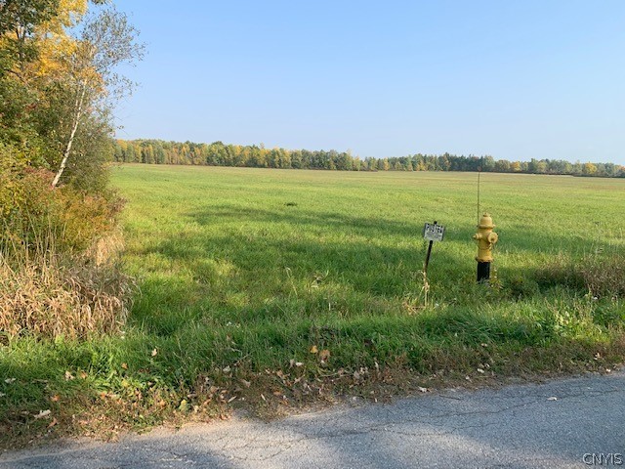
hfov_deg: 67.3
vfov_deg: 53.1
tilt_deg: -6.2
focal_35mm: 26
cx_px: 312
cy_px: 234
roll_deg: -1.5
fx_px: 469
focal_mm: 4.25
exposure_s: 1/1406
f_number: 1.8
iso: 25
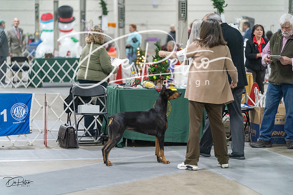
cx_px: 146
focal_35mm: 152
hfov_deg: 13.5
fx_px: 1237
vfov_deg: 9.0
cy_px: 98
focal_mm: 152
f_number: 2.8
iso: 6400
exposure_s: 1/320
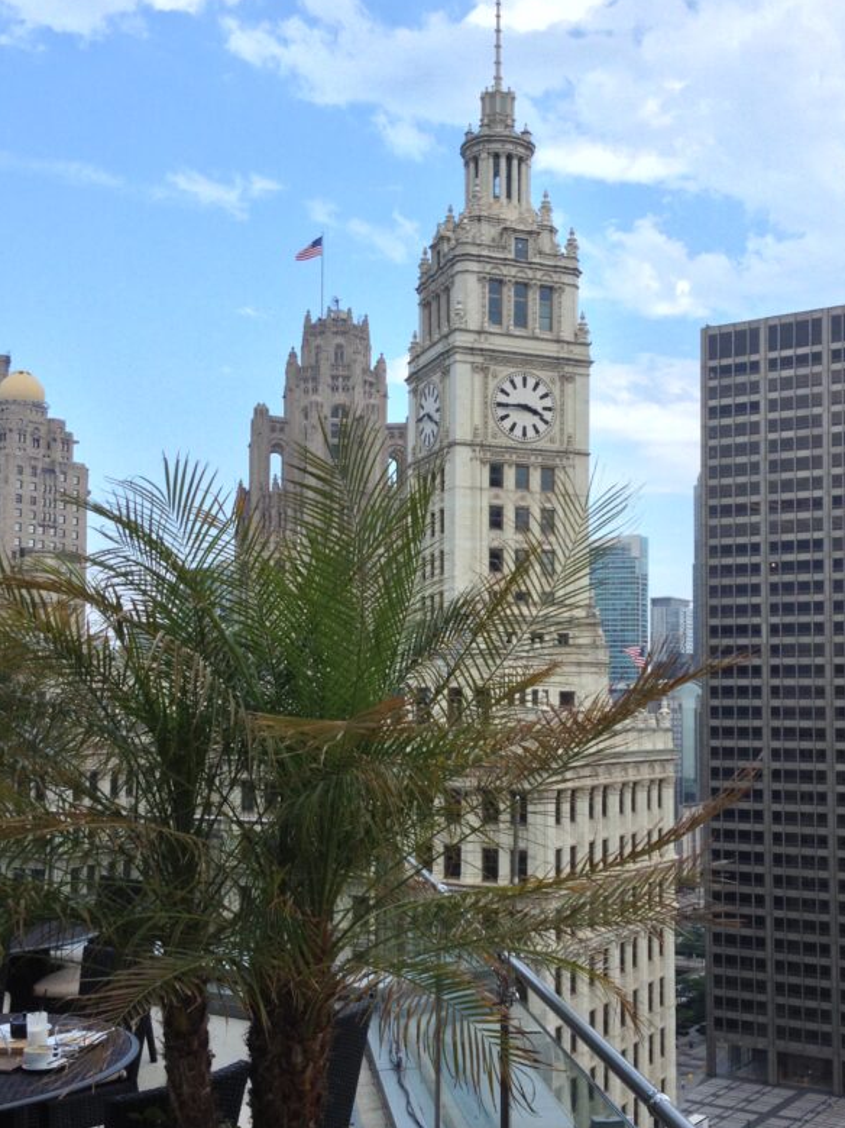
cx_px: 508
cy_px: 631
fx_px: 1498
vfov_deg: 41.2
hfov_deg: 31.4
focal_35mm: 46
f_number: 2.4
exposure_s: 1/613
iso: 50
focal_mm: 4.28
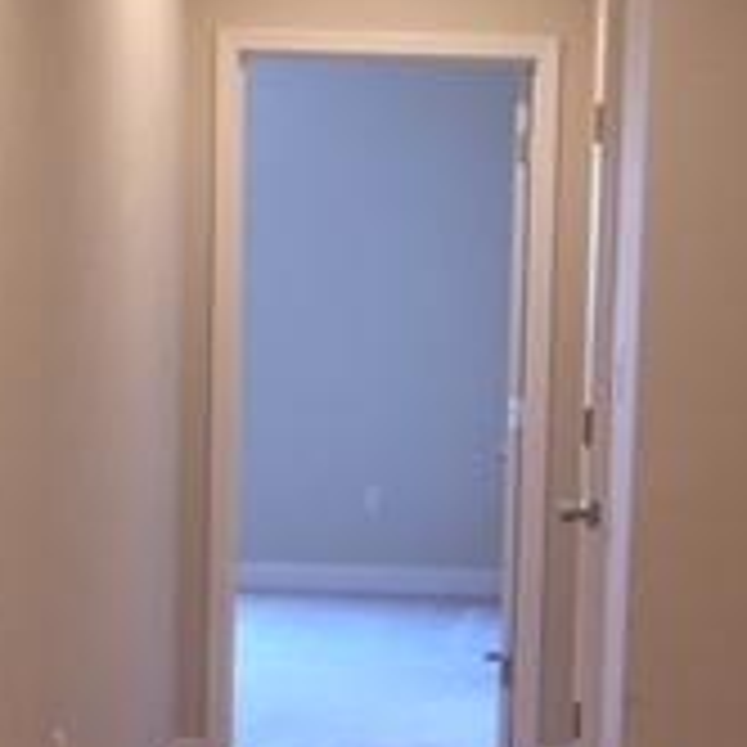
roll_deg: -1.1
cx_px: 472
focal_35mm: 99
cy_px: 594
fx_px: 2417
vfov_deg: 17.4
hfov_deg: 17.5
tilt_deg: -6.6
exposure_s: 1/33
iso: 125
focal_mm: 4.15
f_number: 2.2
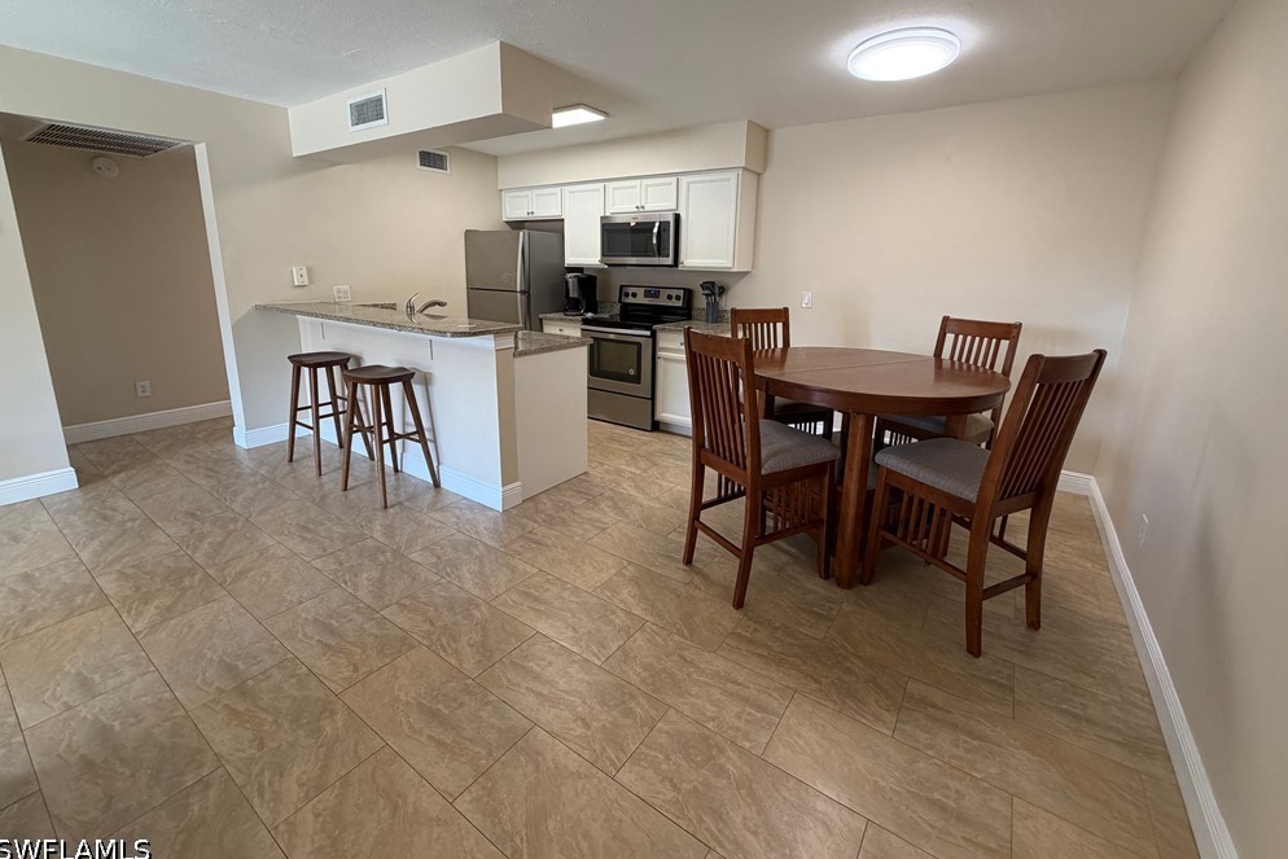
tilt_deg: -12.5
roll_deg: -0.6
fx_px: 537
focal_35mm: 15
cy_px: 374
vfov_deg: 77.0
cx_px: 652
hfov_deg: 100.4
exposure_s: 1/120
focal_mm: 2.22
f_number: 2.2
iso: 200
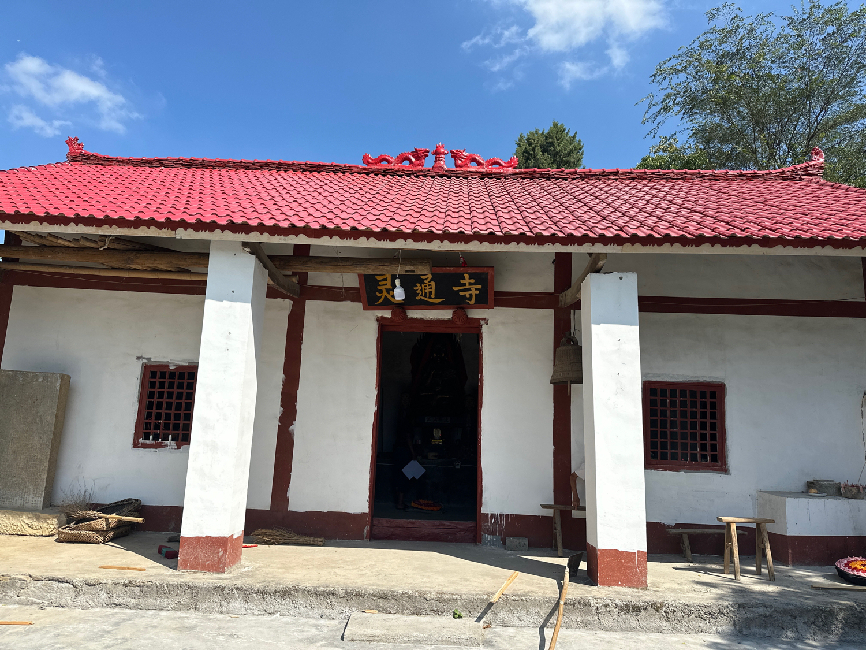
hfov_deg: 71.6
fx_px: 600
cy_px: 325
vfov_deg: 56.8
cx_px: 433
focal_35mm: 24
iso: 80
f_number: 1.78
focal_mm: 6.86
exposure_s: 1/4016
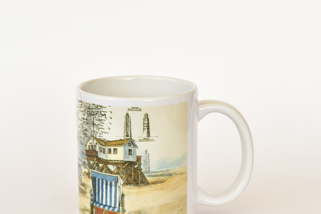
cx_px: 133
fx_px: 794
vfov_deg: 15.3
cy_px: 139
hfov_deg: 22.8
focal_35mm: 89
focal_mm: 60
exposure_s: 1/125
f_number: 8
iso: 400
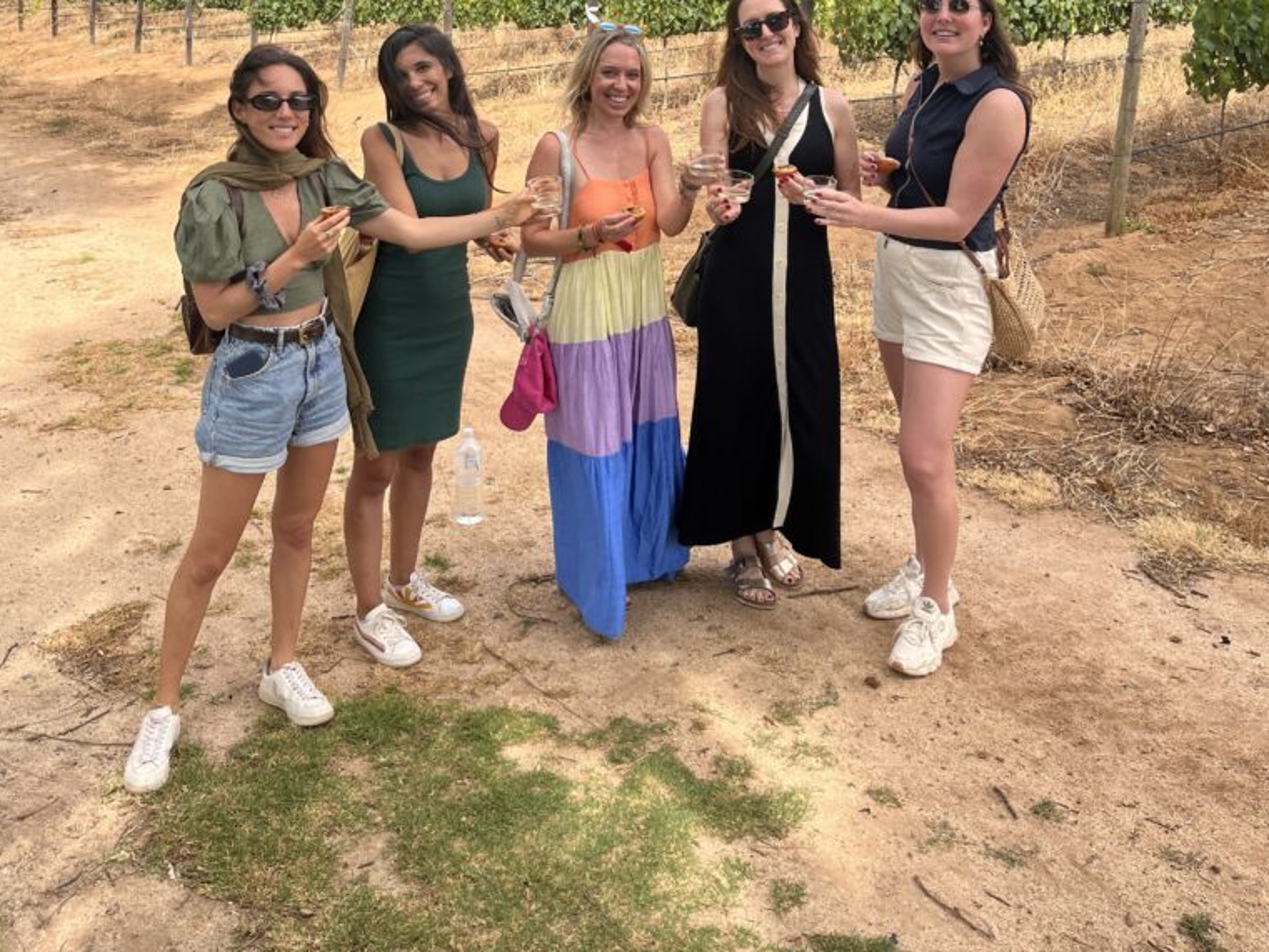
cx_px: 635
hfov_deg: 52.6
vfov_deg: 38.2
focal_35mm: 35
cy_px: 113
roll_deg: -3.1
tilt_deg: -9.2
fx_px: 1283
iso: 50
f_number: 1.6
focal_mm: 5.1
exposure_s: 1/1923
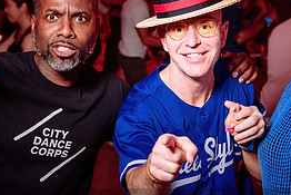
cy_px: 52
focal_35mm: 85
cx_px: 198
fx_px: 687
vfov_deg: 16.0
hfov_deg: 23.8
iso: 800
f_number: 2.8
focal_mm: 35
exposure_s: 1/80
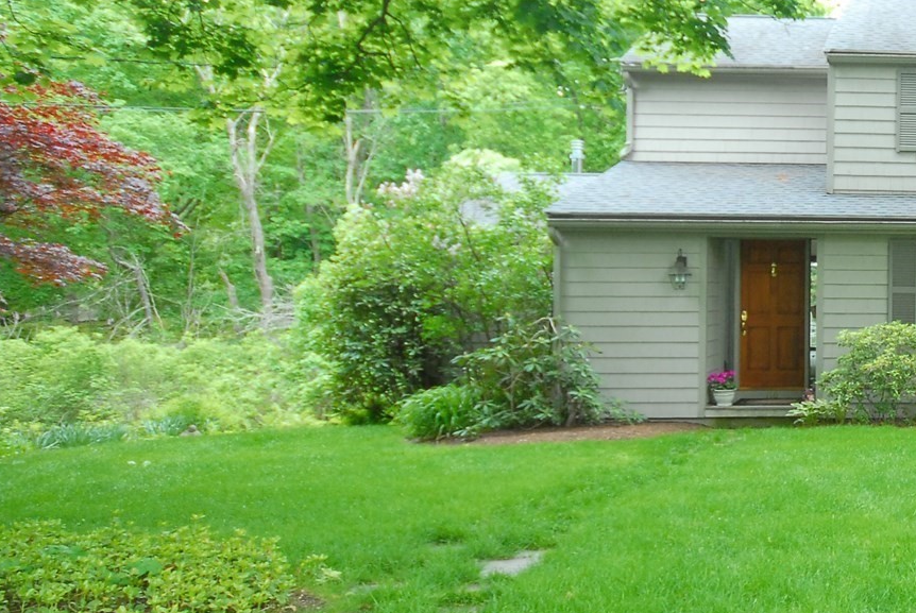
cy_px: 268
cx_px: 1046
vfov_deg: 34.1
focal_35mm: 39
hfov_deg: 38.9
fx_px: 998
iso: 500
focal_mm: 11
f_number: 5.6
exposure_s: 1/60
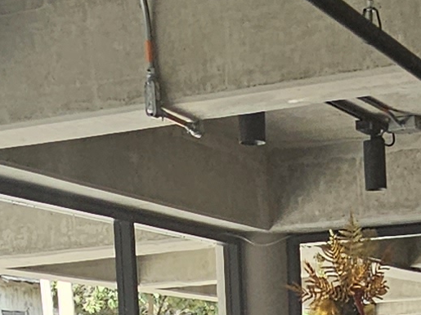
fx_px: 1228
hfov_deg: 19.3
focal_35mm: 101
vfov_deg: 12.8
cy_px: 629
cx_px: 325
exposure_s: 1/302
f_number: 2.2
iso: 64
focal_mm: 2.2
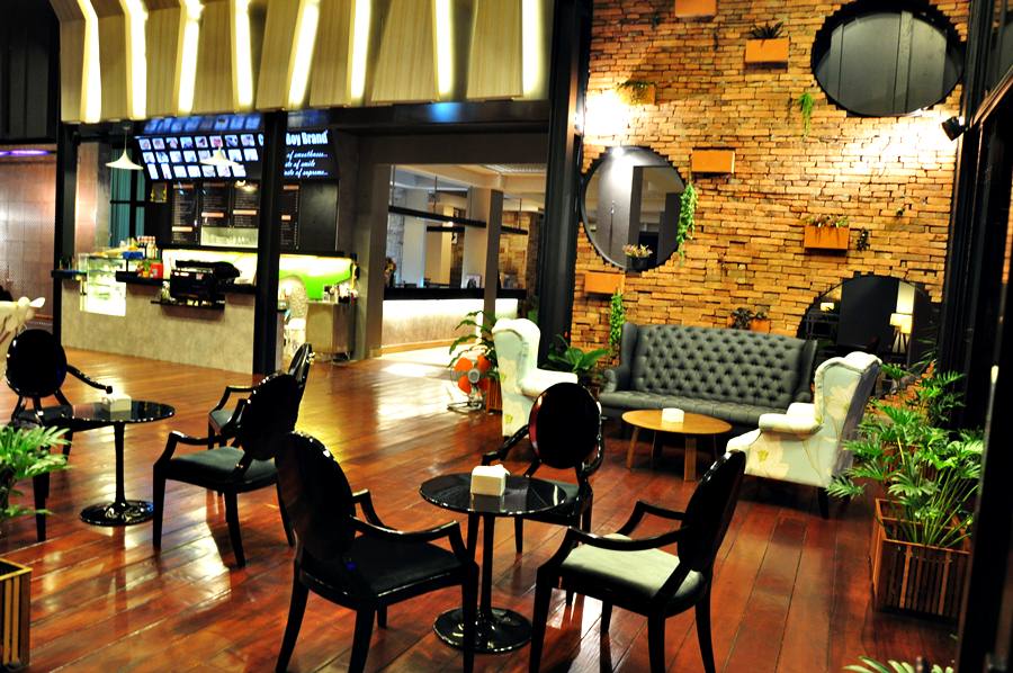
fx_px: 759
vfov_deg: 47.8
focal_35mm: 27
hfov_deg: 67.4
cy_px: 336
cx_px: 506
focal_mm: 18
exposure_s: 1/10
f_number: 5.6
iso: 800
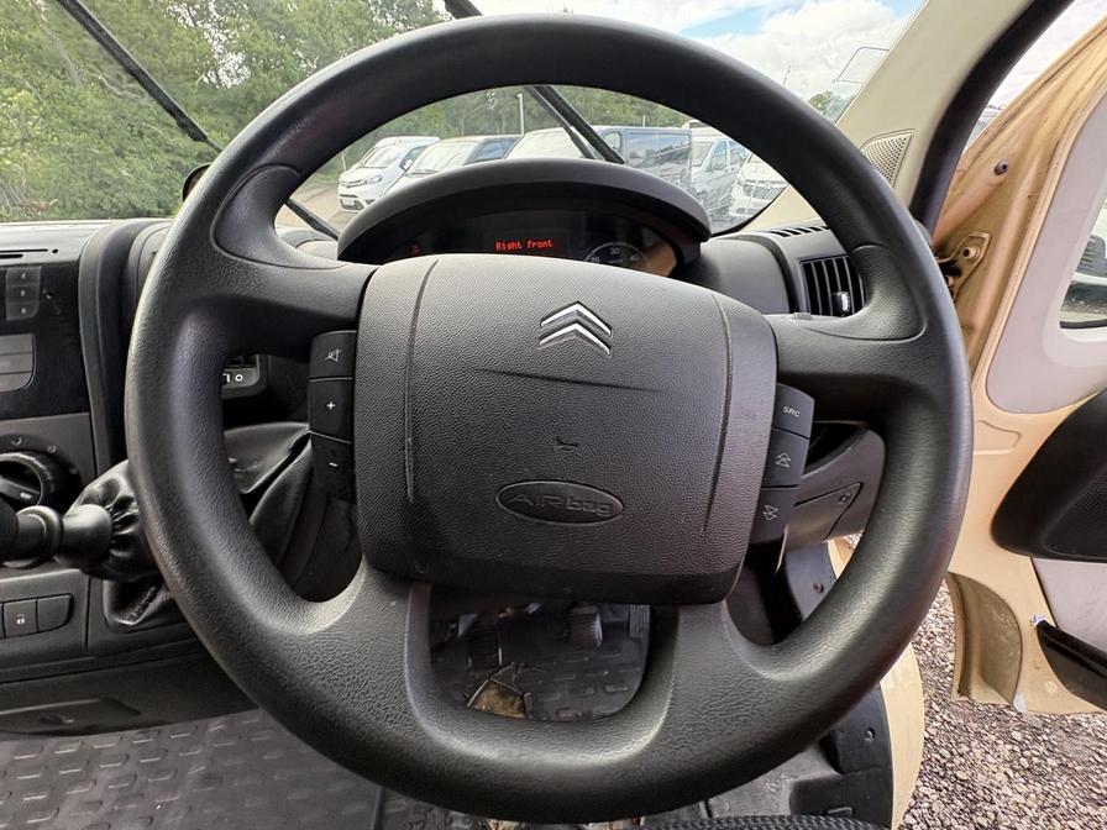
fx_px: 448
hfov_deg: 102.1
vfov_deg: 85.7
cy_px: 415
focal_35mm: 14
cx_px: 554
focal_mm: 2.22
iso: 125
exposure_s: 1/134
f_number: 2.2
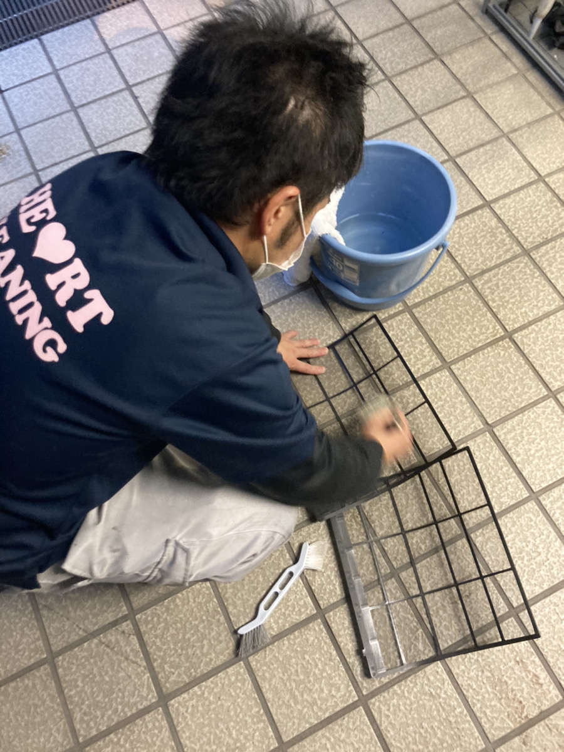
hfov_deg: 49.7
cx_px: 282
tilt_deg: -67.1
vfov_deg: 63.4
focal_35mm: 28
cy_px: 376
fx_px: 608
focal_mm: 3.99
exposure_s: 1/30
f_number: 1.8
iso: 400
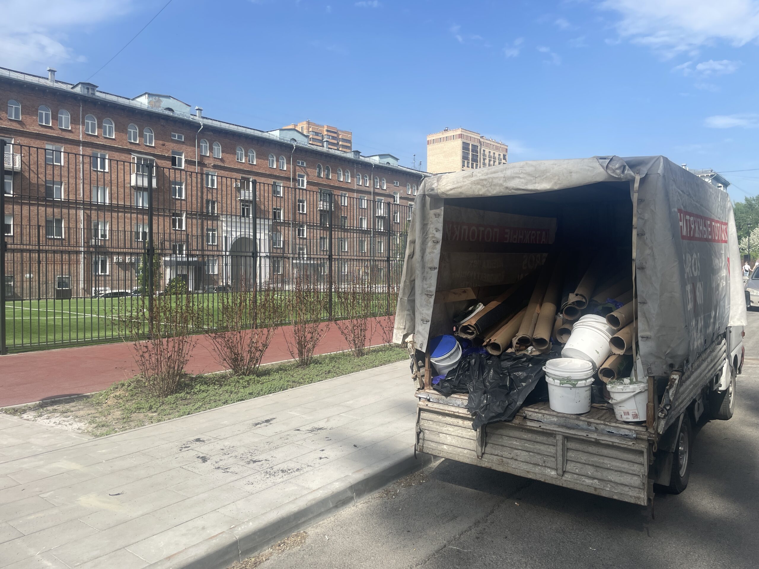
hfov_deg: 67.3
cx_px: 380
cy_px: 284
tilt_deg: +0.4
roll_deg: -0.3
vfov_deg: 53.1
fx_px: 570
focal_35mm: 26
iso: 32
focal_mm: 4.2
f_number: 1.6
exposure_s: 1/2882
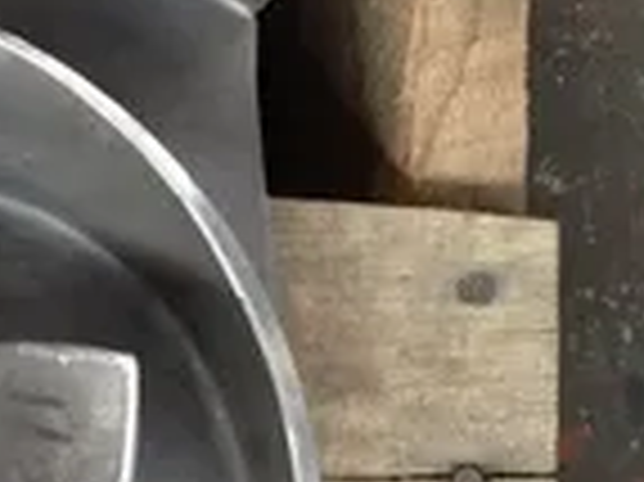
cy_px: 450
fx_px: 1822
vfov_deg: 14.9
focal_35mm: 98
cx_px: -234
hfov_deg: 18.4
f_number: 2.4
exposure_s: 1/20
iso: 160
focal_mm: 4.28
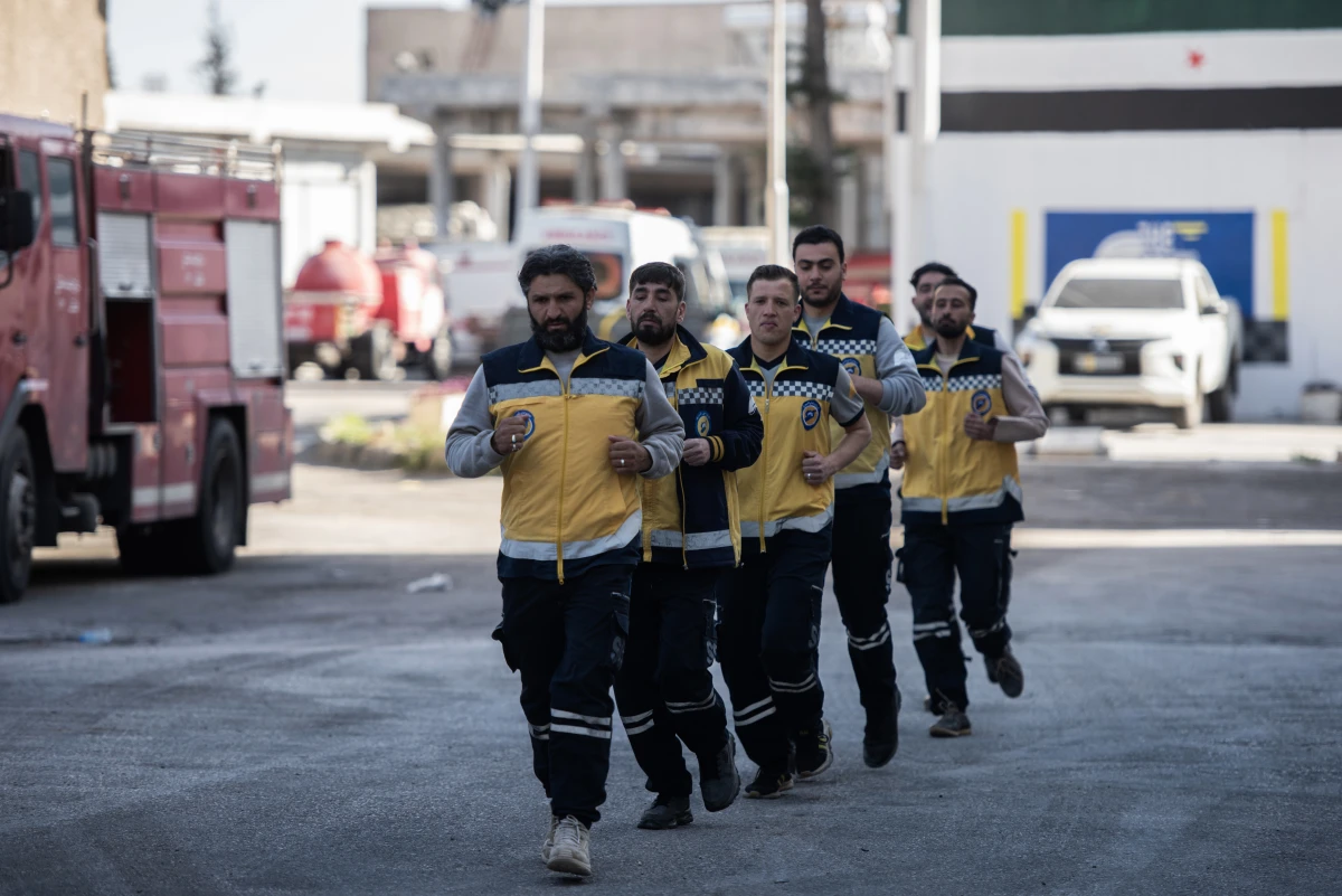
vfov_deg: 8.3
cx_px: 671
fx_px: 6153
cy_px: 448
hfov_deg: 12.4
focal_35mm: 165
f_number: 2.8
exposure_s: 1/800
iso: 250
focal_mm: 165
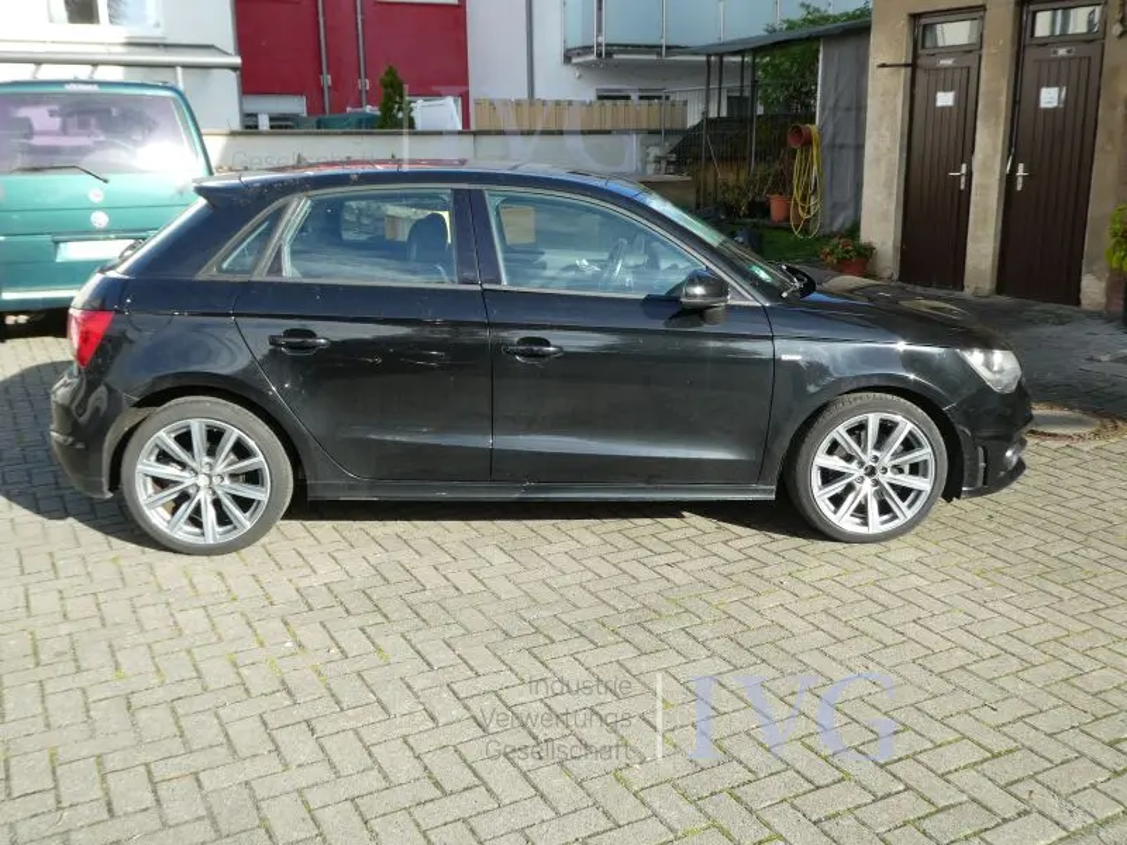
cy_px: 422
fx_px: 1074
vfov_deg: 42.9
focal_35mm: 33
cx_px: 564
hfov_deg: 55.4
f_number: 3.6
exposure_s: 1/200
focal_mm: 5.8
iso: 80
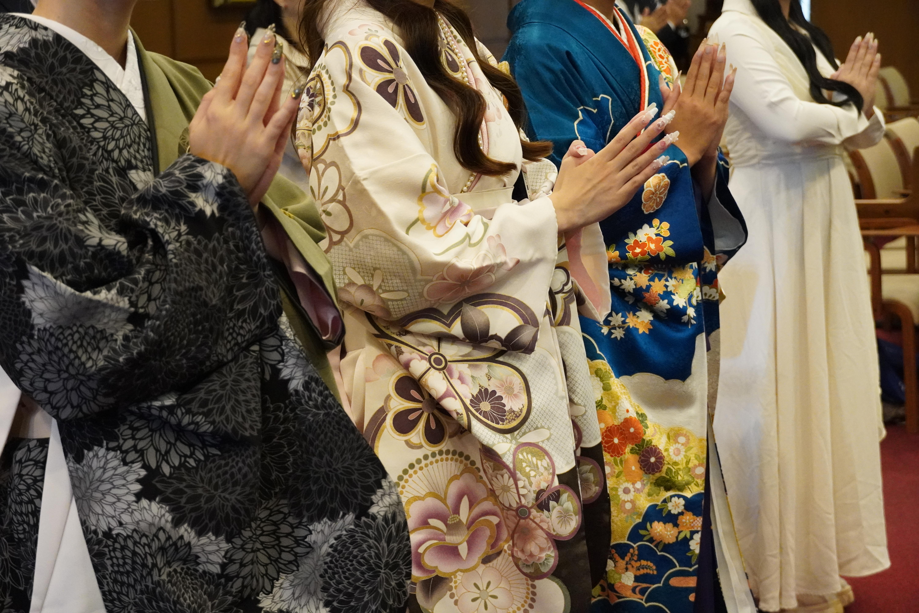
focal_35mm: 70
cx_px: 460
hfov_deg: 28.6
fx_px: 1800
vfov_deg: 19.3
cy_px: 306
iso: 6400
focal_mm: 47
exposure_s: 1/100
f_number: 5
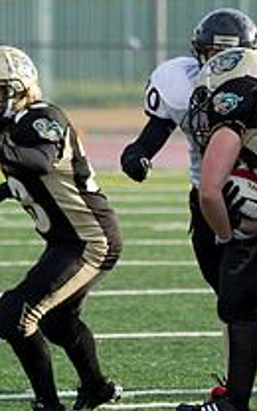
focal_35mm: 766
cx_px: 237
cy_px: 215
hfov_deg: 1.7
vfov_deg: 2.7
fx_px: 8584
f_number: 5.6
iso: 1000
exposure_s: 1/1000
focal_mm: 270
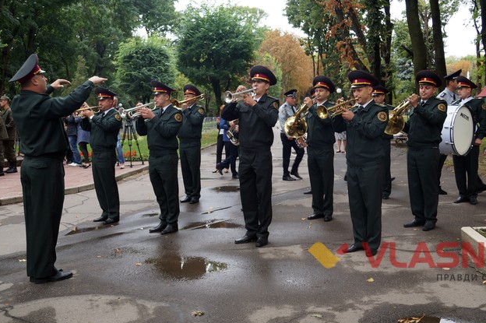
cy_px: 150
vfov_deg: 35.9
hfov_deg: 51.9
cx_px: 261
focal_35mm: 37
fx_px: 499
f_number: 5.6
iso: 100
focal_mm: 22
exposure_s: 1/125
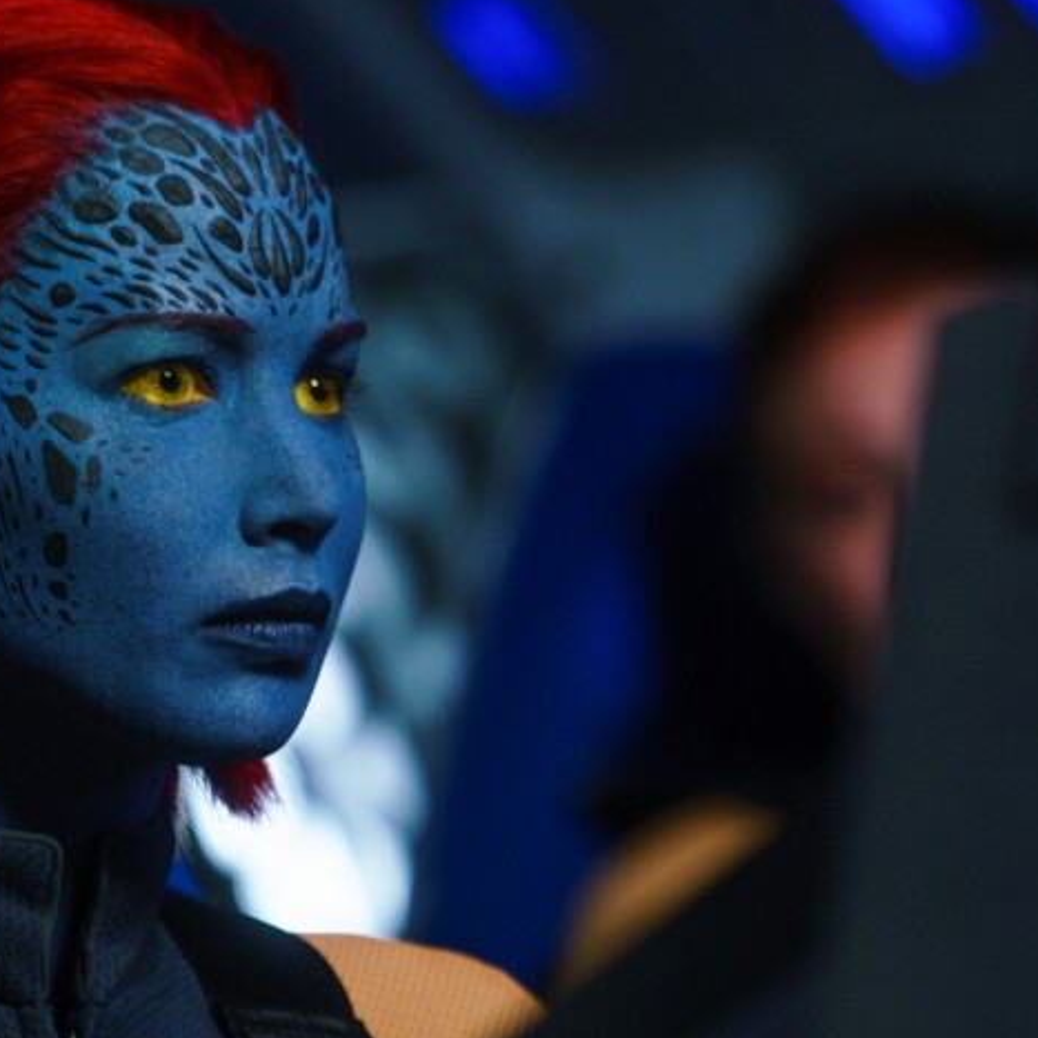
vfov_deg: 4.5
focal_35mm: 386
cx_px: 448
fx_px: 13095
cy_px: 511
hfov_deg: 4.5
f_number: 4
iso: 800
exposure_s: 1/50
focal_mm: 197
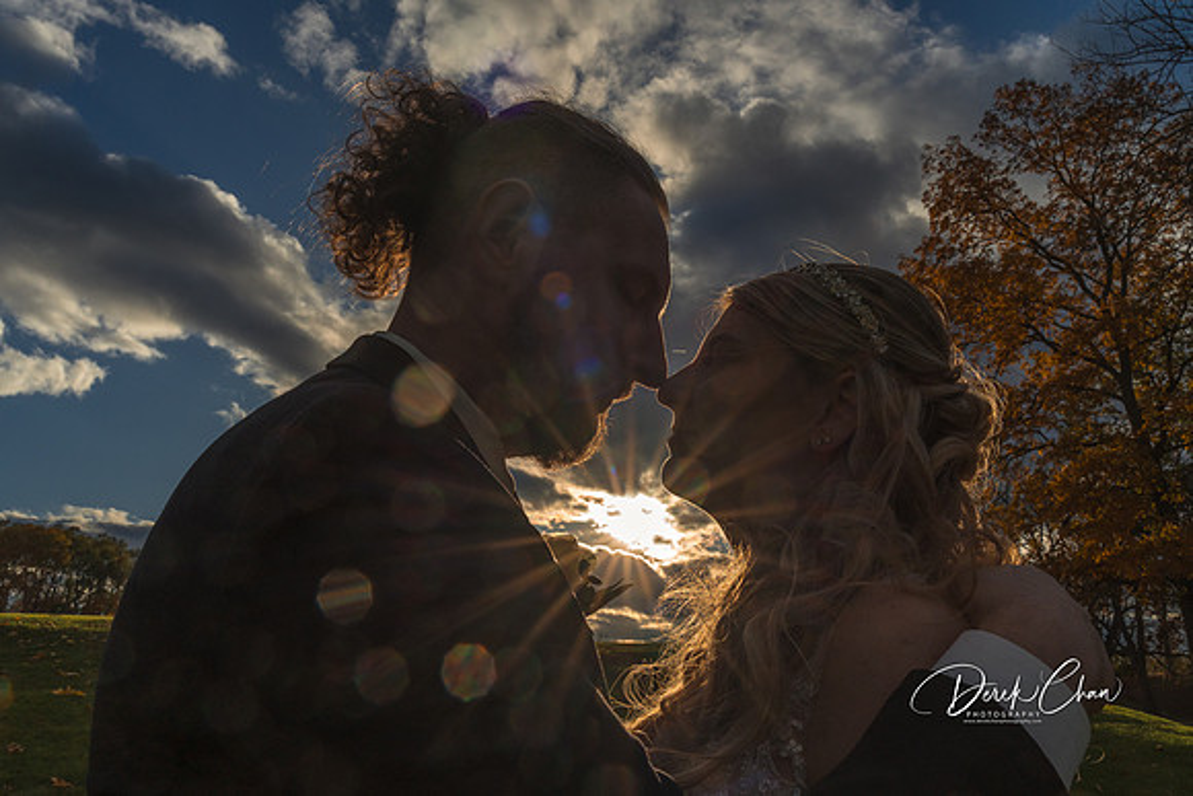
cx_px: 596
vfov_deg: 46.4
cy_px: 398
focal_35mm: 28
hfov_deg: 65.5
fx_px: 928
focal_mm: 28
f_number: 16
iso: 400
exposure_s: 1/1600
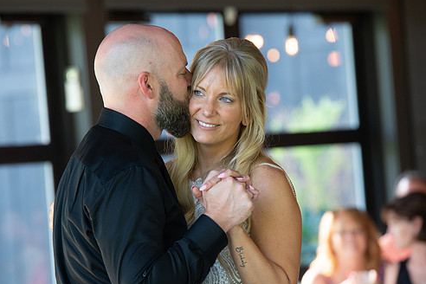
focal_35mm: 236
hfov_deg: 8.7
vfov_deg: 5.8
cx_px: 194
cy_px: 157
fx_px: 2792
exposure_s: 1/200
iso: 1000
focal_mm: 200
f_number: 5
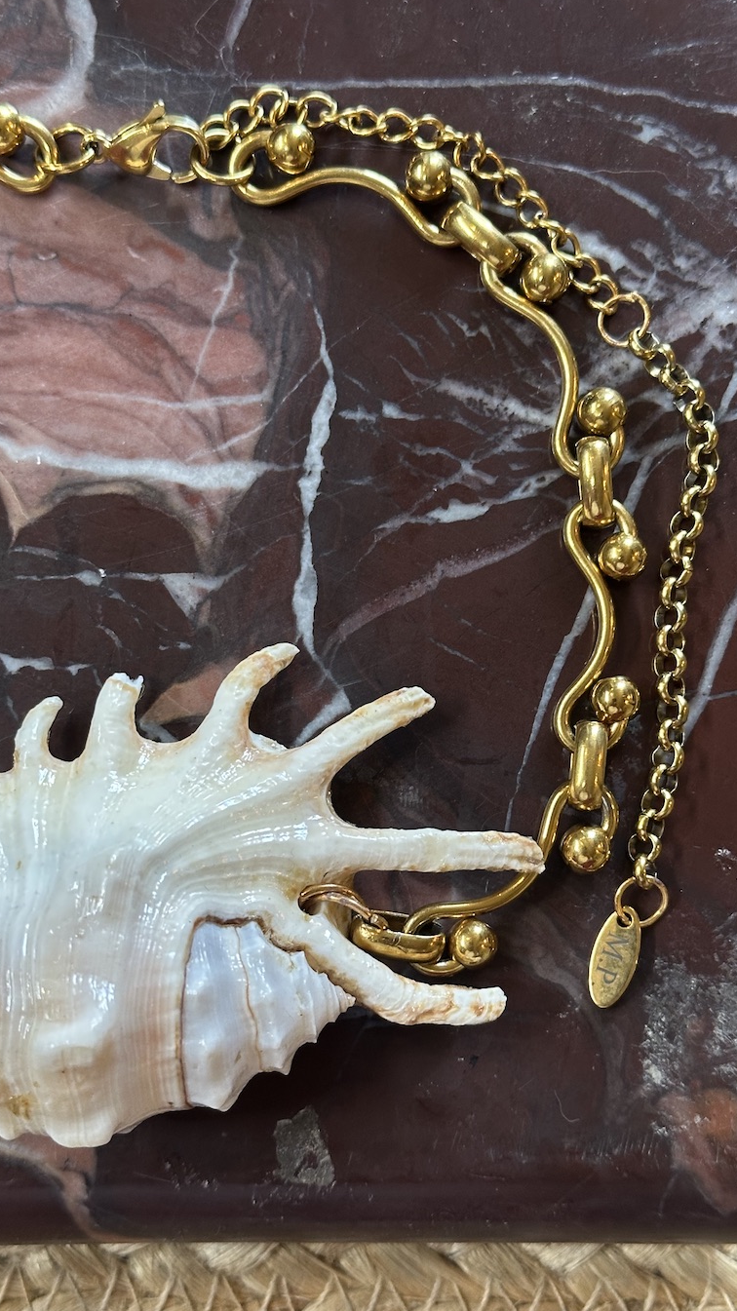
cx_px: 395
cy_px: 689
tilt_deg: -84.3
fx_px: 1947
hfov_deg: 21.4
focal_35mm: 56
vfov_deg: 37.2
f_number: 1.78
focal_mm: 6.86
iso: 200
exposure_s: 1/50
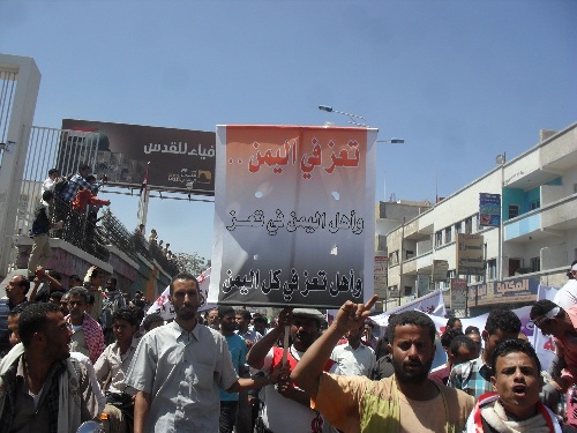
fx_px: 583
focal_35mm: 35
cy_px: 216
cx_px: 288
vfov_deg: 40.7
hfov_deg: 52.6
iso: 100
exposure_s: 1/250
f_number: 8.4
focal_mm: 6.3
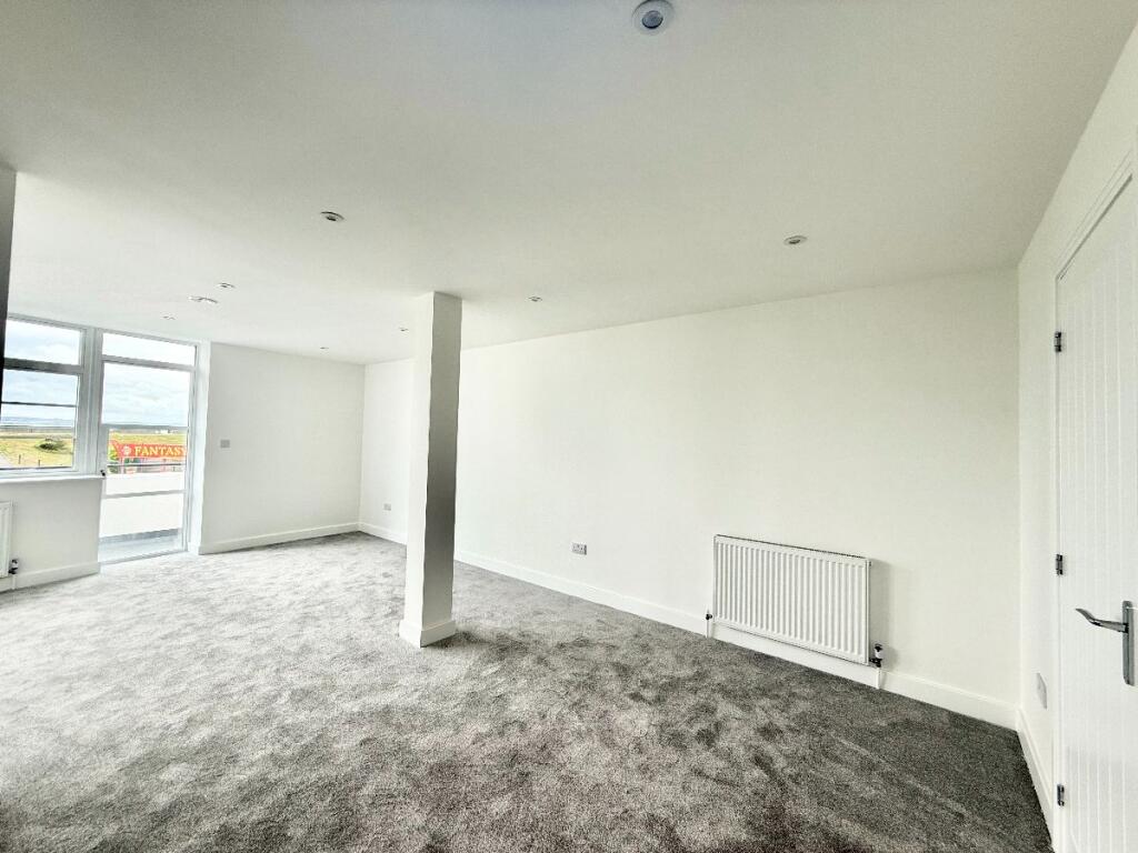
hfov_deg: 102.1
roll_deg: -1.7
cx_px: 569
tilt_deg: +1.7
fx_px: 460
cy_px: 426
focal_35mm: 14
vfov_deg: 85.7
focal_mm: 2.22
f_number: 2.2
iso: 50
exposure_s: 1/159
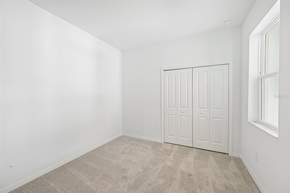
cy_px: 96
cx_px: 145
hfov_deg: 104.3
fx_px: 113
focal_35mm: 14
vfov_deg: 81.2
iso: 400
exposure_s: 1/8
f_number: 8
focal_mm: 14
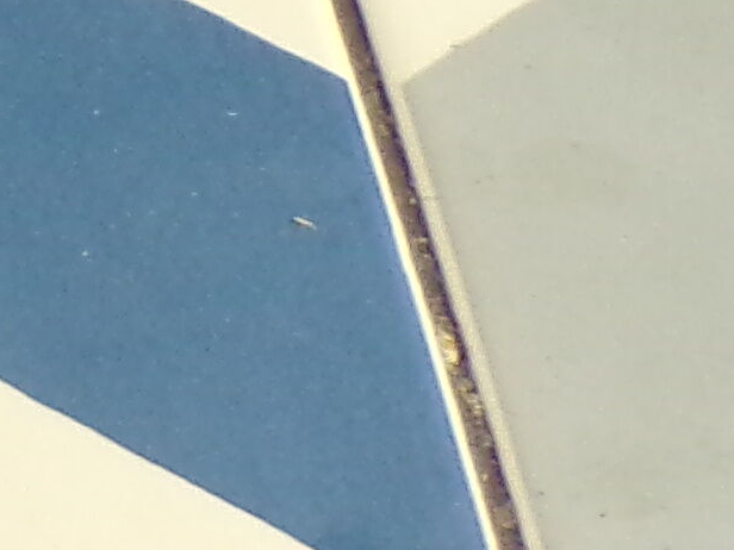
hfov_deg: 6.3
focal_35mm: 277
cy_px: -32
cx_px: -1730
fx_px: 5874
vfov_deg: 5.4
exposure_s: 1/34
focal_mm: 6.6
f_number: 3.3
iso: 200
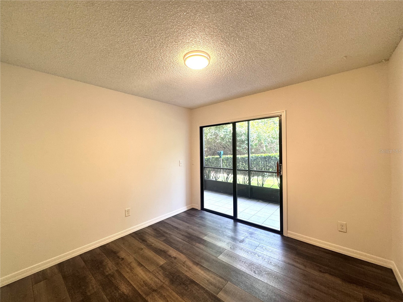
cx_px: 202
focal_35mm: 14
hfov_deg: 102.1
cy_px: 151
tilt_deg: -1.0
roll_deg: +1.1
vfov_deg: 85.7
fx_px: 163
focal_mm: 2.22
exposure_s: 1/60
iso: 160
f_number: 2.2
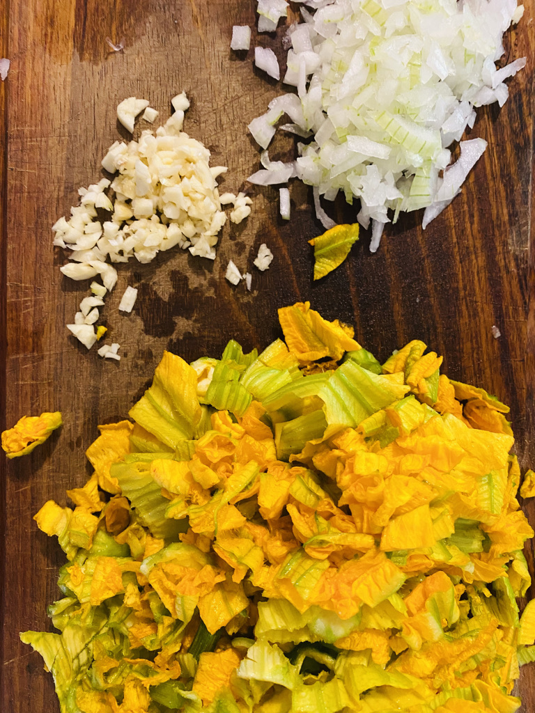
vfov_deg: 67.3
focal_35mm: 26
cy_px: 356
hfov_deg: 53.1
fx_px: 536
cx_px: 268
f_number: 1.8
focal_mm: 4.25
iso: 500
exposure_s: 1/40
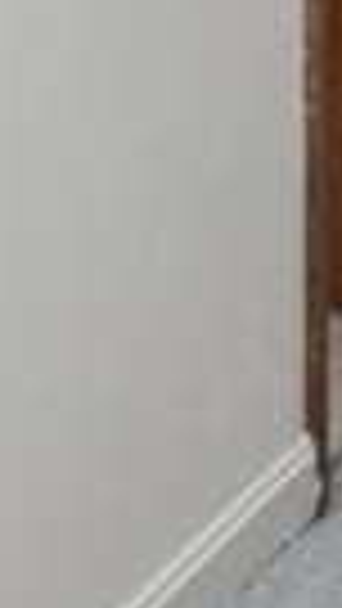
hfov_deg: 8.1
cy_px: -394
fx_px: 1917
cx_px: -806
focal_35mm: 119
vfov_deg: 16.0
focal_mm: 10
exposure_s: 1/80
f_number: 5.6
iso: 400
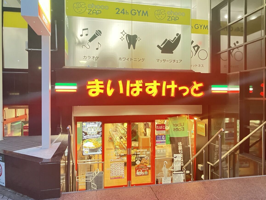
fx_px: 238
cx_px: 147
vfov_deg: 45.4
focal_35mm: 31
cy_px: 98
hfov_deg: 58.2
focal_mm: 3.99
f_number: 1.8
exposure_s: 1/25
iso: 400
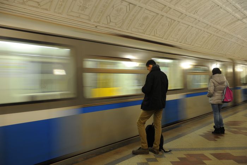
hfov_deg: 53.2
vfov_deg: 36.8
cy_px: 82
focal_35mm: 36
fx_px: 247
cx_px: 124
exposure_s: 1/10
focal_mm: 36
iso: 320
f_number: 4.5
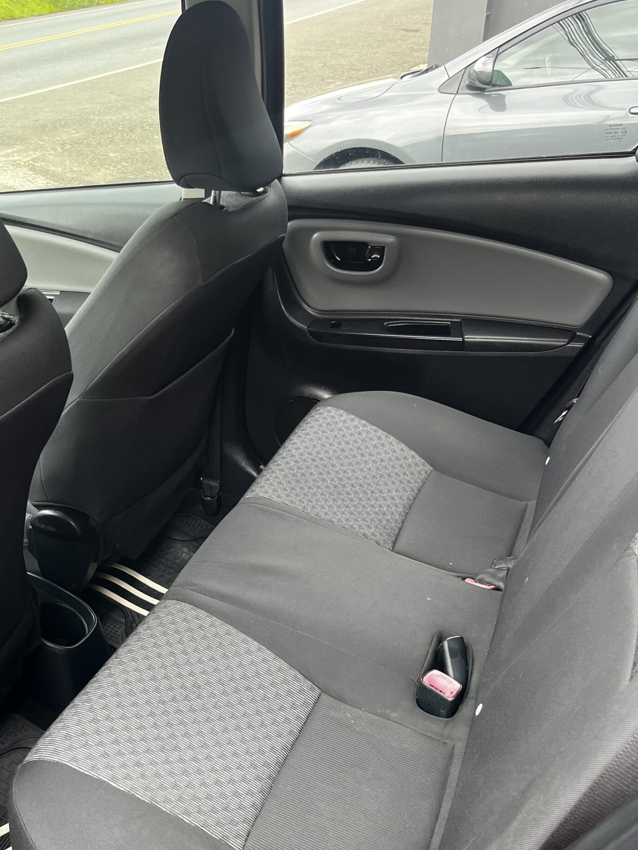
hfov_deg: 39.1
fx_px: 885
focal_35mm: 36
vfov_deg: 50.9
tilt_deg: -27.0
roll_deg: +1.6
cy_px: 519
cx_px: 200
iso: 100
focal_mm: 5.1
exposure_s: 1/122
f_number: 1.6
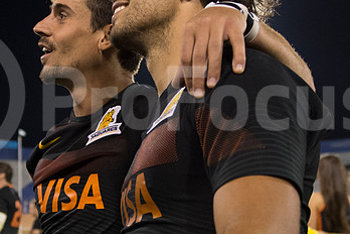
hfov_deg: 33.2
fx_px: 583
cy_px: 96
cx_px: 124
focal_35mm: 60
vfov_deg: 22.6
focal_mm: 24
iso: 2000
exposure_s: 1/800
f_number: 2.8
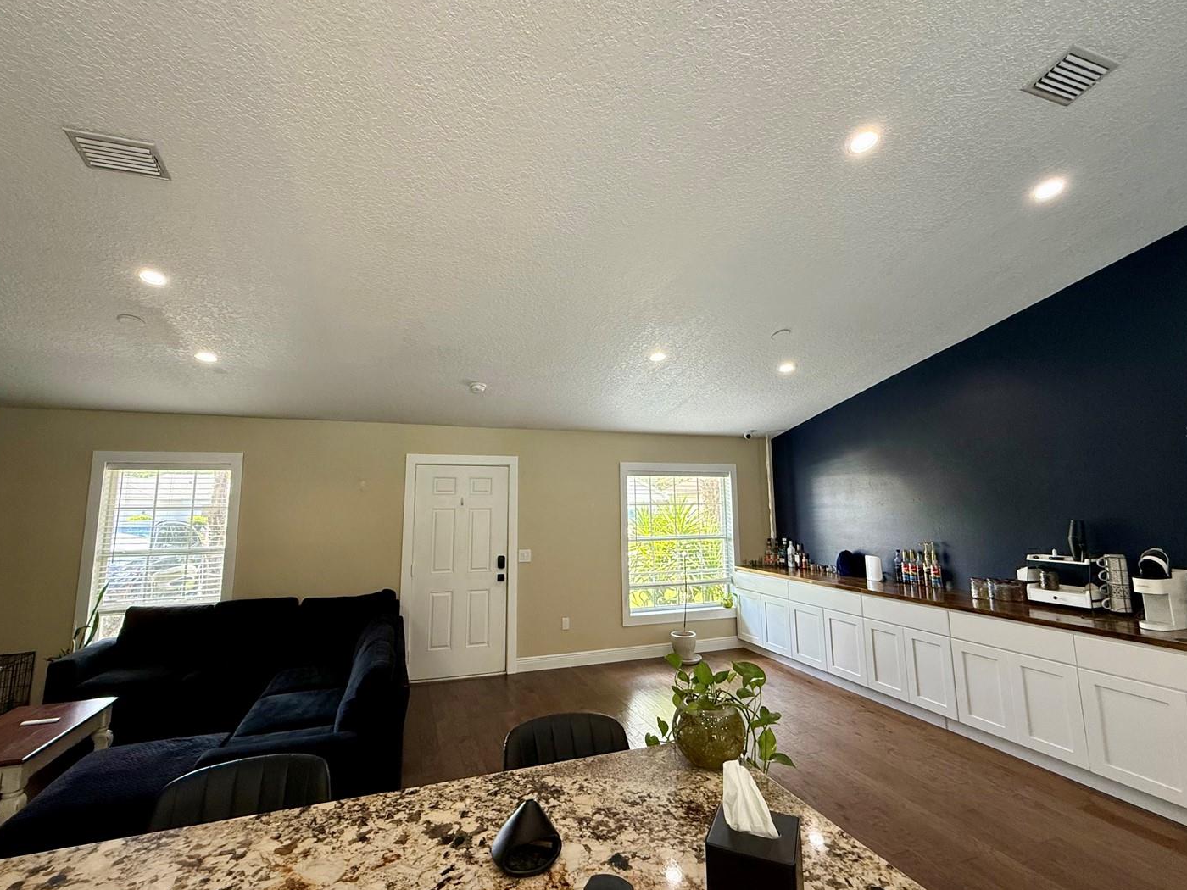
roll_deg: +0.3
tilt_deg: +7.2
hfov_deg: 94.5
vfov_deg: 78.1
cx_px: 588
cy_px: 431
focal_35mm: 16
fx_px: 549
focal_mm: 2.22
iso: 200
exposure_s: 1/120
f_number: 2.2
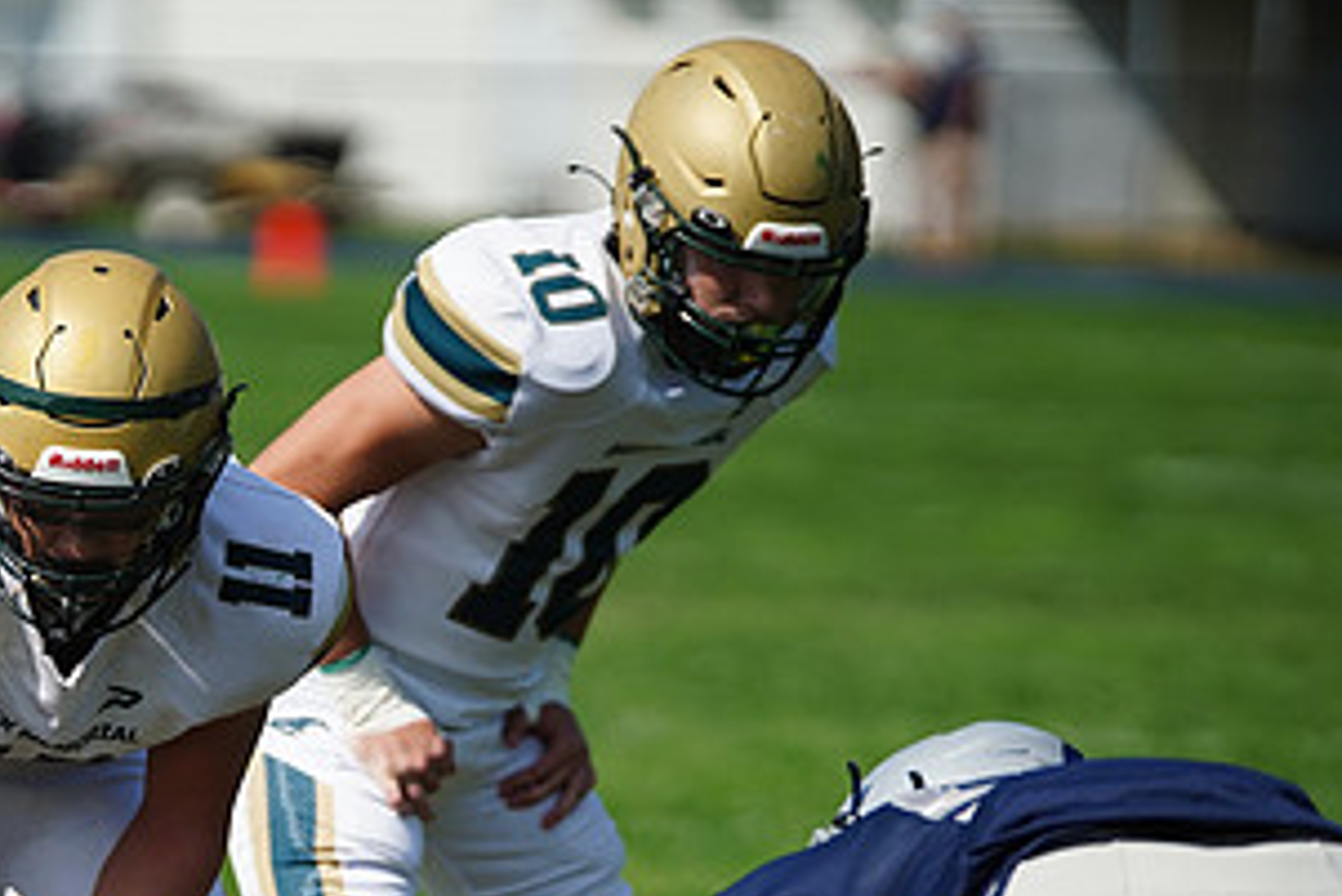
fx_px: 17752
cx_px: 129
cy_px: 827
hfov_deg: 4.3
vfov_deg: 2.9
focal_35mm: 476
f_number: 2.8
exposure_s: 1/8000
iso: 400
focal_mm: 247
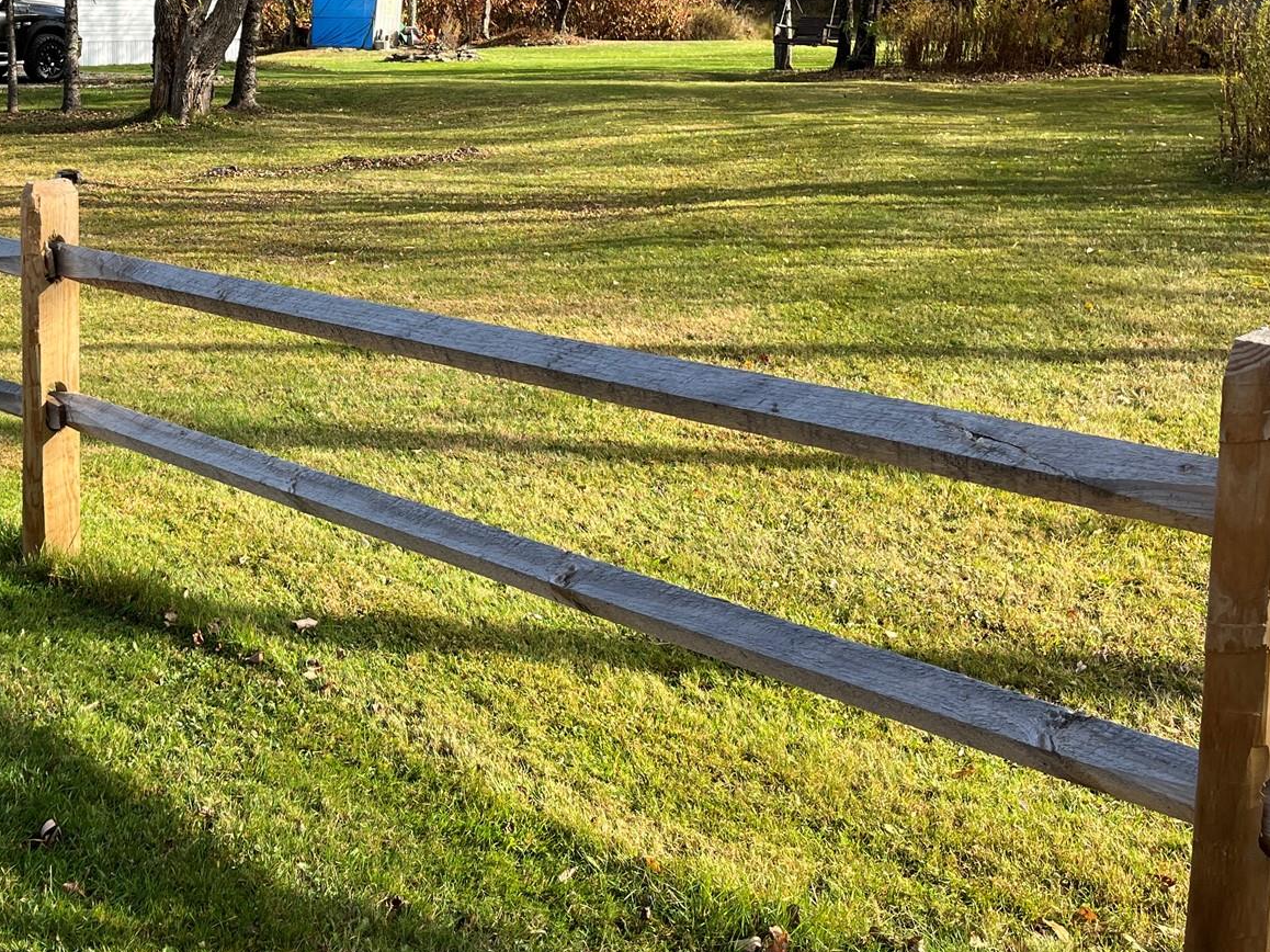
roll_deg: +0.1
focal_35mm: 46
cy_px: 247
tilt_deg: -8.0
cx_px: 291
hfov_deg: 39.9
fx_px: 1687
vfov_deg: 31.0
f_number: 1.6
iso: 50
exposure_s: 1/906
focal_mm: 5.1
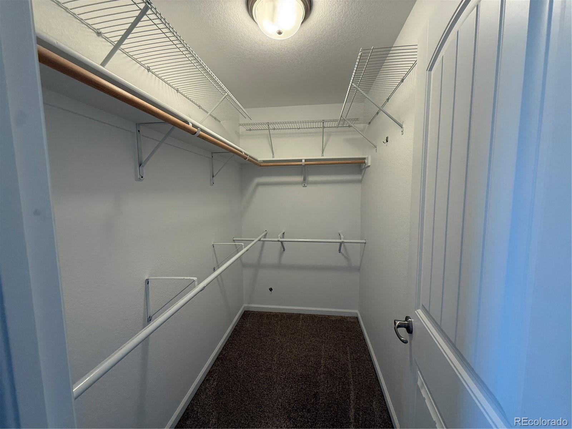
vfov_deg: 85.7
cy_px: 214
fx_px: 231
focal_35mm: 14
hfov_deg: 102.1
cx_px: 286
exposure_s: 1/120
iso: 250
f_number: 2.2
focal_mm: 2.22
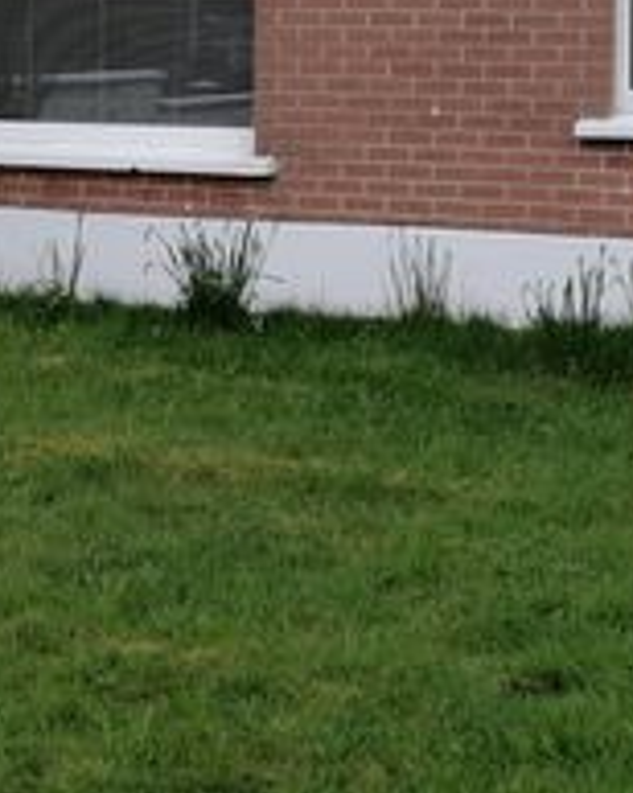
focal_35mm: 79
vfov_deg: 23.2
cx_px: 547
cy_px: 12
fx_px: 1853
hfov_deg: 19.1
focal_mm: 3.95
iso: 50
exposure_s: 1/1121
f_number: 1.8
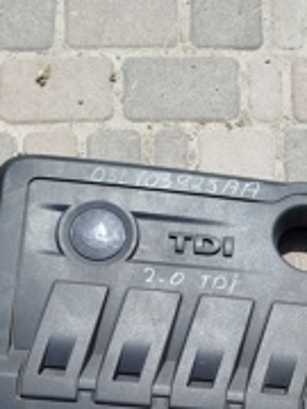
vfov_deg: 27.0
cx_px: 175
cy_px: 484
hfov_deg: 22.9
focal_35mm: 64
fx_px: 757
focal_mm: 5.31
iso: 50
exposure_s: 1/572
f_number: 1.7
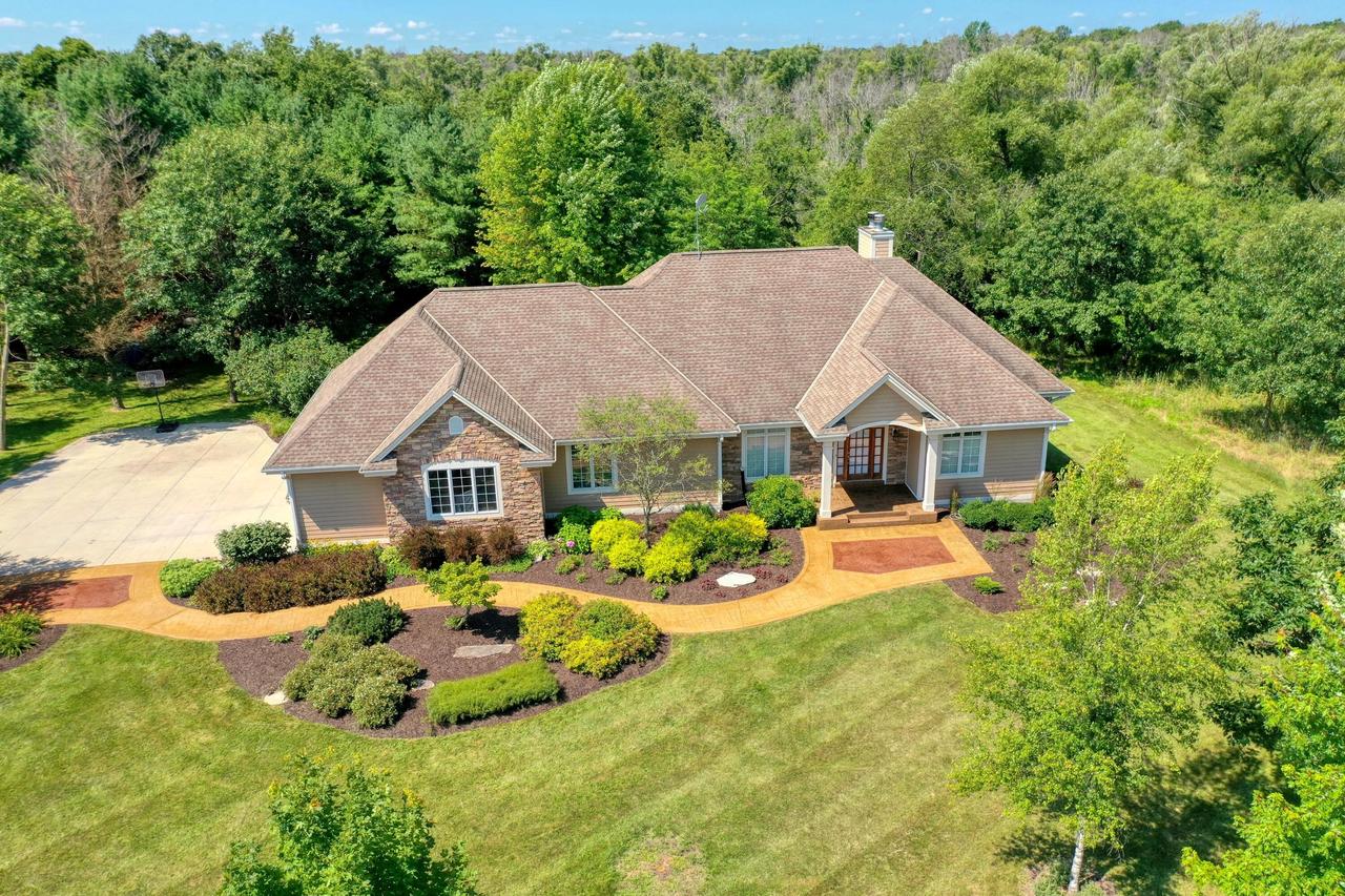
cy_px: 448
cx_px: 672
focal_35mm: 28
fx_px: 1046
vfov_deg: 46.4
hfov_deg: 65.5
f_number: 4
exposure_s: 1/120
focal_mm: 10.3
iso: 100
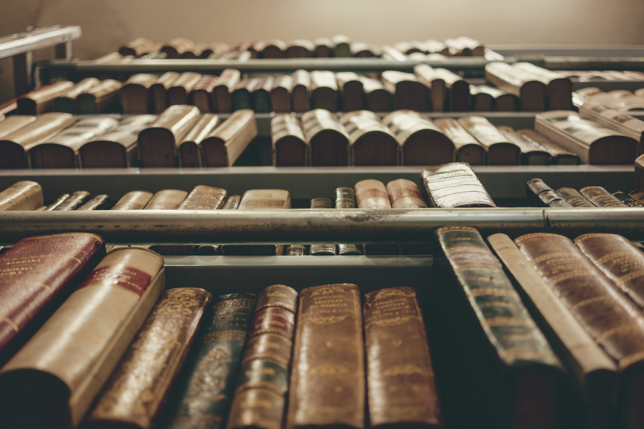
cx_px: 322
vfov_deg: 32.6
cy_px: 214
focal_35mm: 41
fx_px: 733
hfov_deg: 47.4
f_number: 2.8
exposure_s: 1/125
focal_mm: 27
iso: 400
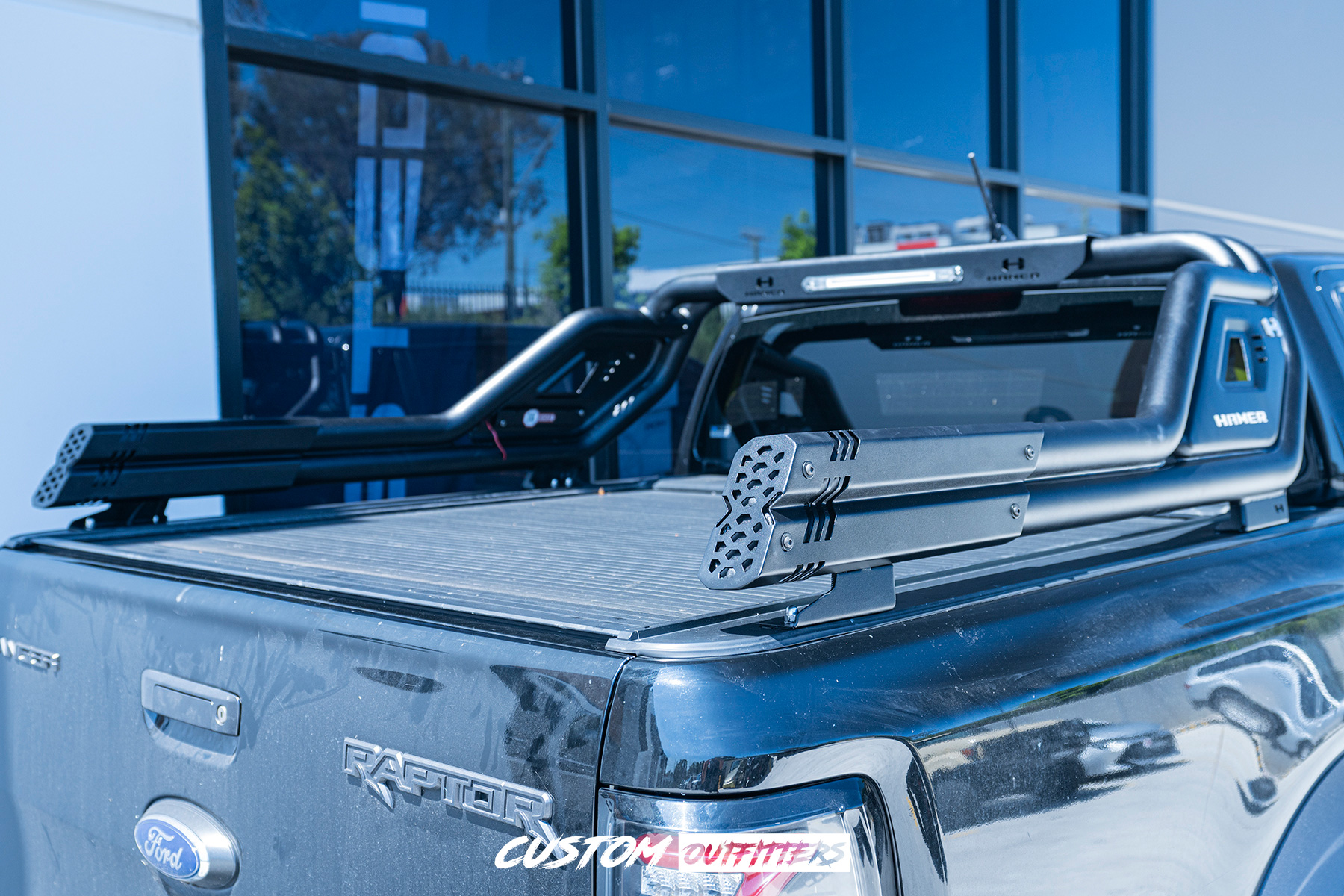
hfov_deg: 60.3
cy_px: 448
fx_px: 1157
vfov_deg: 42.3
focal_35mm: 31
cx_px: 672
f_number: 4
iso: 250
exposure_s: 1/160
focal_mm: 31
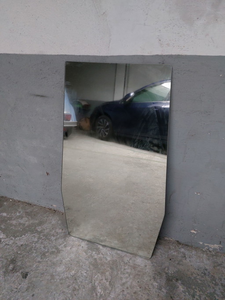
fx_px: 208
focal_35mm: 24
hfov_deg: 56.8
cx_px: 112
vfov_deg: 71.6
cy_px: 150
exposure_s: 1/50
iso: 500
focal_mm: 5.23
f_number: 1.8
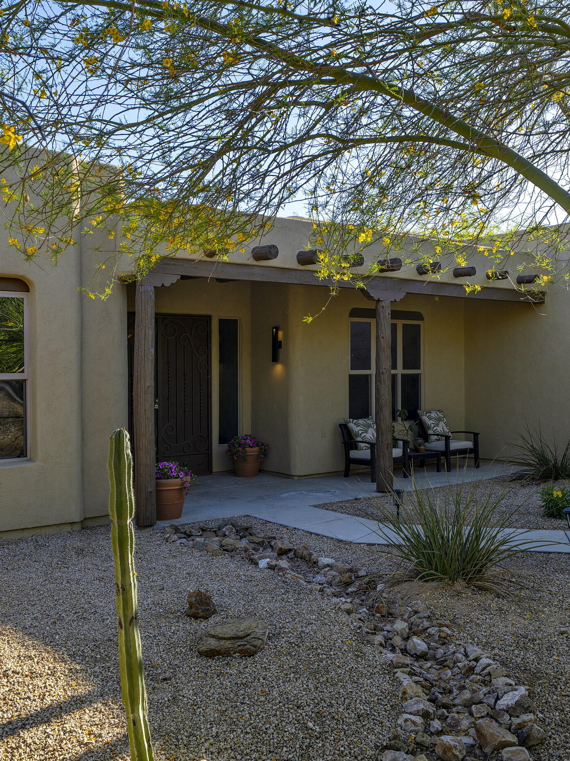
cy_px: 379
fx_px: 769
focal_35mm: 35
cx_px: 311
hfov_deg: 40.7
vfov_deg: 52.6
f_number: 9
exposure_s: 1/60
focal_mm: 24
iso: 100
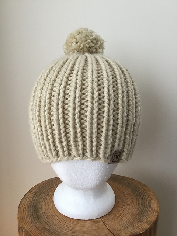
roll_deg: -0.1
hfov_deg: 45.4
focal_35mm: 31
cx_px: 88
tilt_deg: -14.4
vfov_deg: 58.4
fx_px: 211
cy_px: 118
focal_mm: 3.3
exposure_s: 1/30
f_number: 2.4
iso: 64
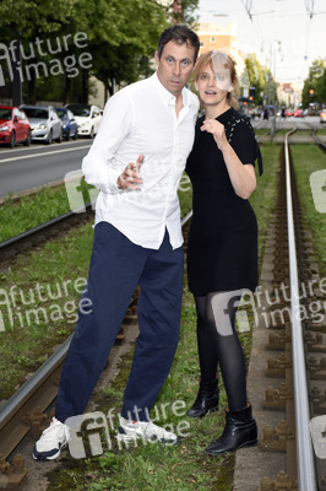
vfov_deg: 26.0
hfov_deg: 17.5
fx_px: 1061
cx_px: 163
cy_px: 246
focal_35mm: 78
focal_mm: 52
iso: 1000
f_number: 6.3
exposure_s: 1/160
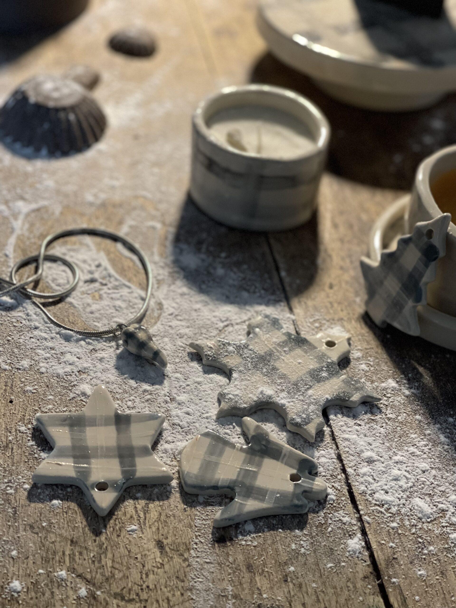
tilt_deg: -42.0
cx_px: 228
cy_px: 304
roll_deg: -6.6
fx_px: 1124
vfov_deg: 30.3
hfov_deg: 22.9
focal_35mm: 64
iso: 400
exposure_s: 1/32
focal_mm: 7.5
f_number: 2.2
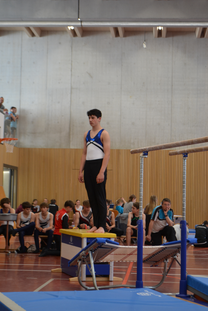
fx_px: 715
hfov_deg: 16.6
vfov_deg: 24.6
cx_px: 104
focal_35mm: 82
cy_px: 156
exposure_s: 1/20
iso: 400
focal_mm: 55
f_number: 5.6
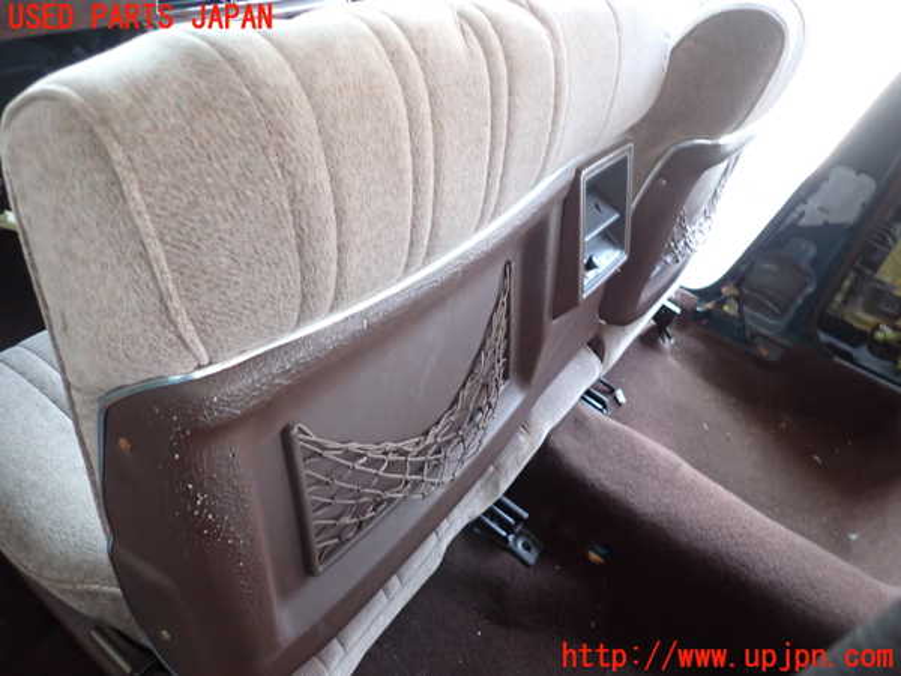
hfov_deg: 69.4
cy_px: 338
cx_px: 450
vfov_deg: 54.9
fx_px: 651
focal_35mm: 25
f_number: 2
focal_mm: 4.5
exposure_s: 1/30
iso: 320
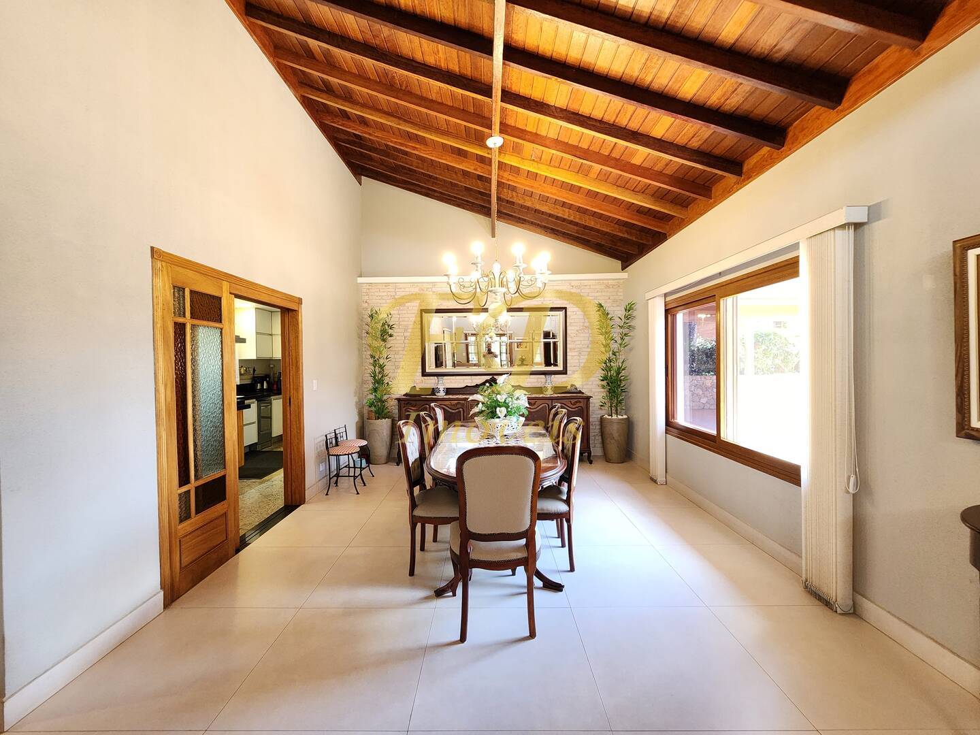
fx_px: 368
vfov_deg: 89.9
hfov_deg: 106.2
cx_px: 490
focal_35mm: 13
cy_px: 368
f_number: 2.2
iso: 250
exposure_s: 1/60
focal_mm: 2.2
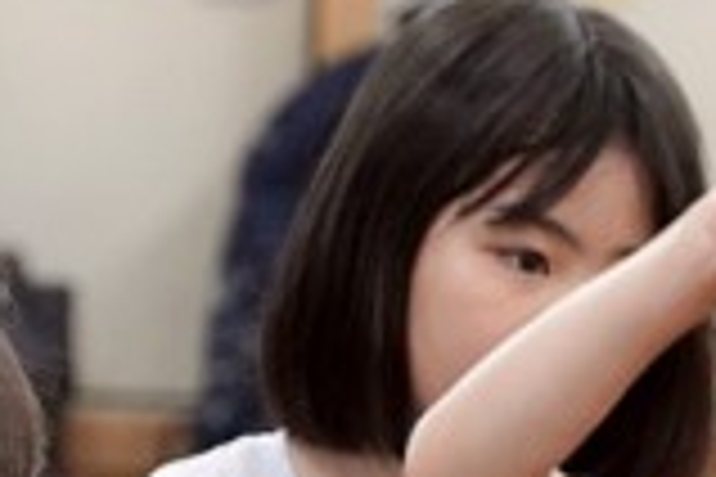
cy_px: 670
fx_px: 22453
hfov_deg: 1.8
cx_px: -257
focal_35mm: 1129
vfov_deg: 1.2
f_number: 4
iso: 3200
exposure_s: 1/250
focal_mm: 200
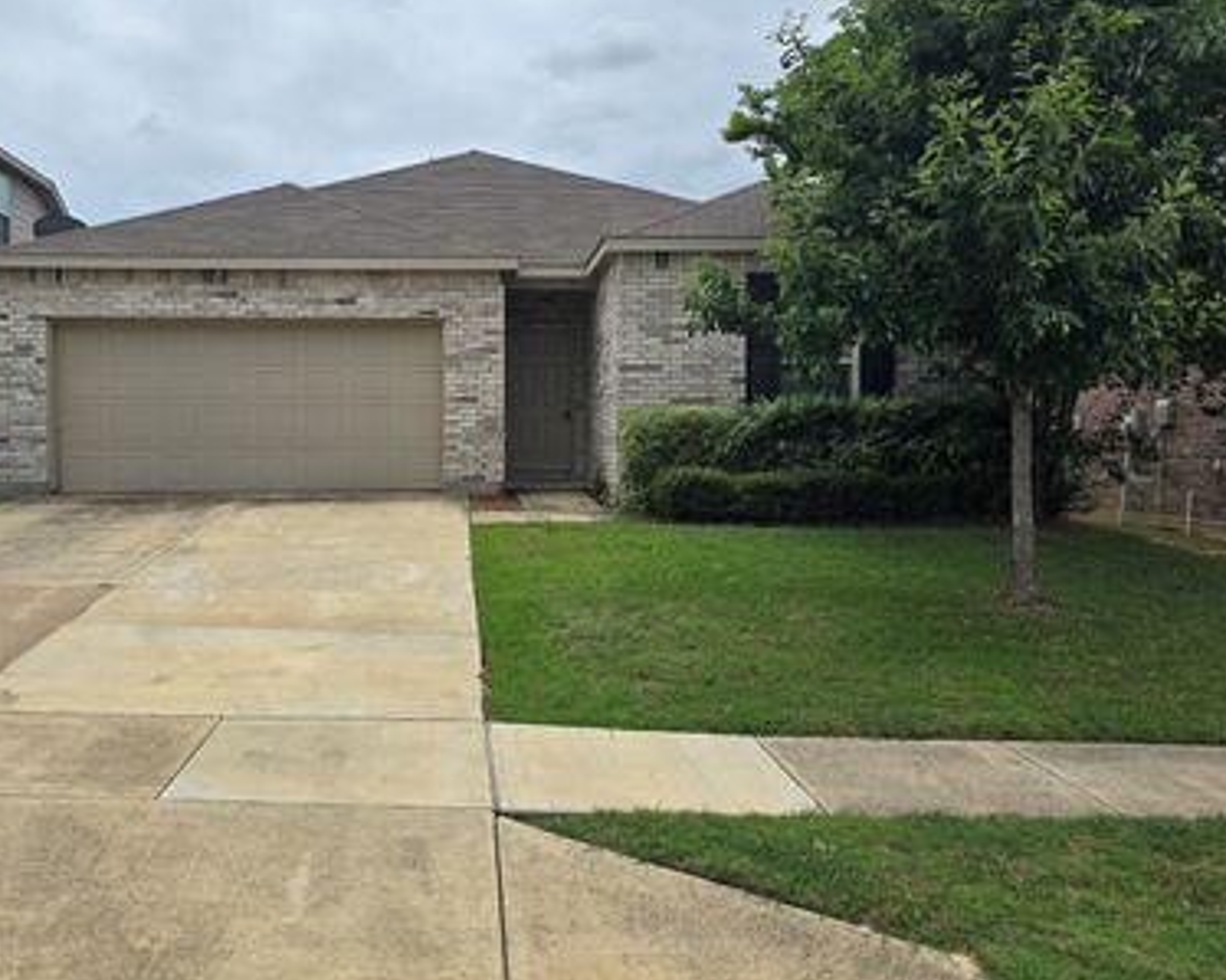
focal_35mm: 30
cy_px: 444
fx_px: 1088
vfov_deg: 48.4
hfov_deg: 58.2
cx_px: 472
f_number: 1.7
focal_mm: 6.3
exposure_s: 1/1567
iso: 12
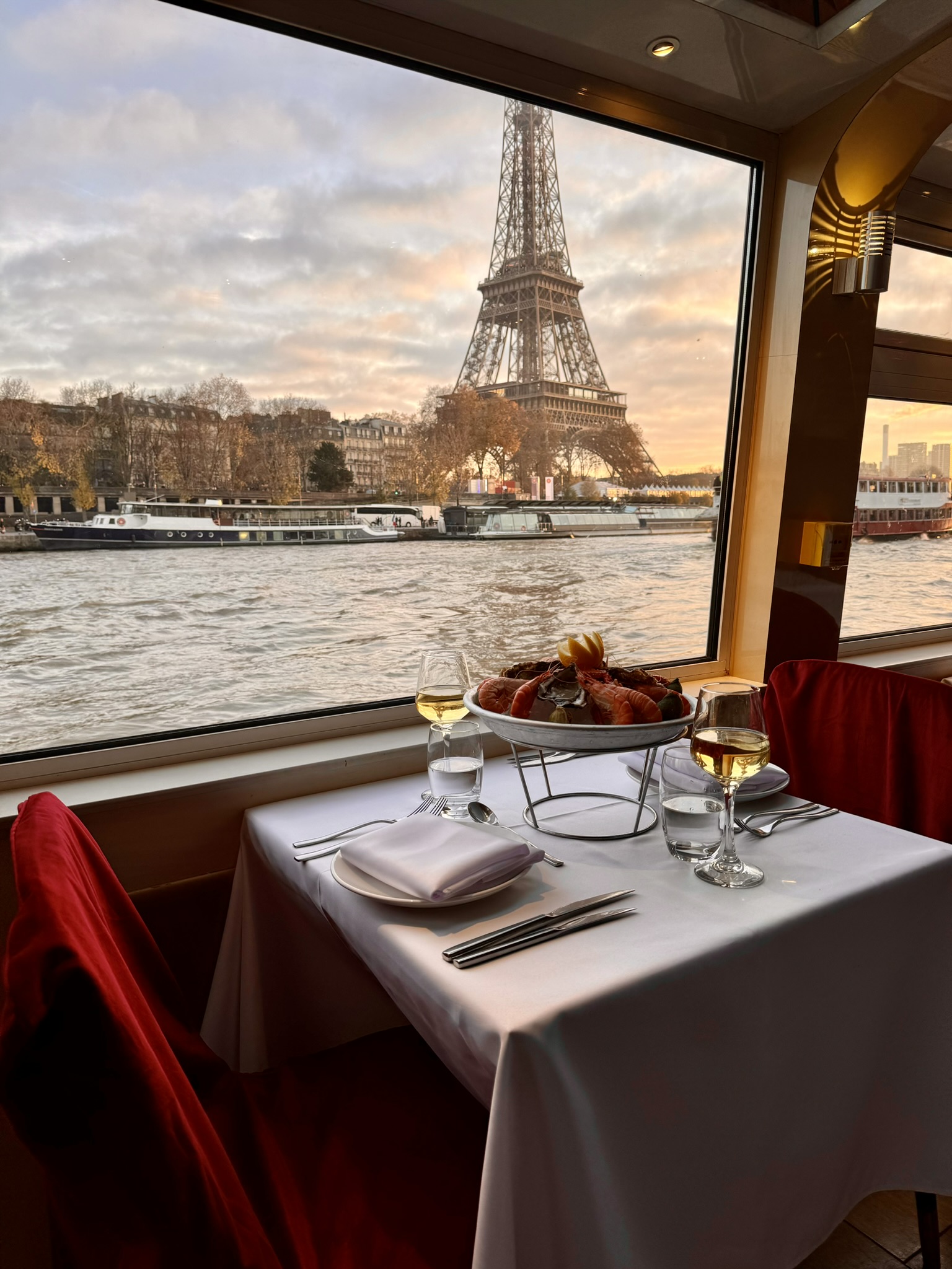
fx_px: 880
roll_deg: +2.3
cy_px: 634
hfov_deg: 56.8
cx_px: 476
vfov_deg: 71.6
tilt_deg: -6.3
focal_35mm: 24
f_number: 1.78
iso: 80
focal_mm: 6.76
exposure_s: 1/315
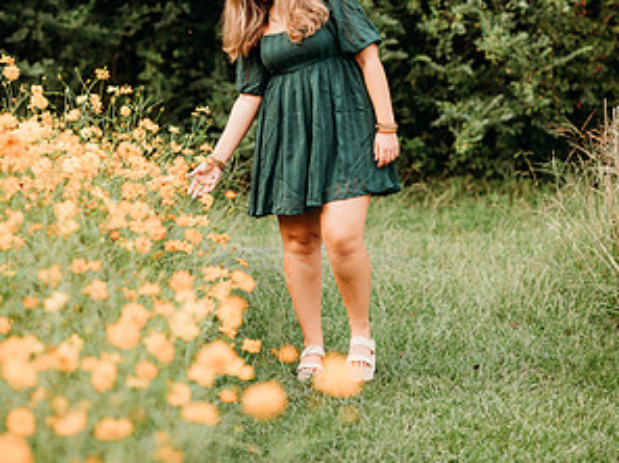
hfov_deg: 15.9
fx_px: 2215
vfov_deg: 11.9
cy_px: 67
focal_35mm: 124
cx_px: 311
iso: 100
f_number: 2.2
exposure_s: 1/400
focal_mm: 85
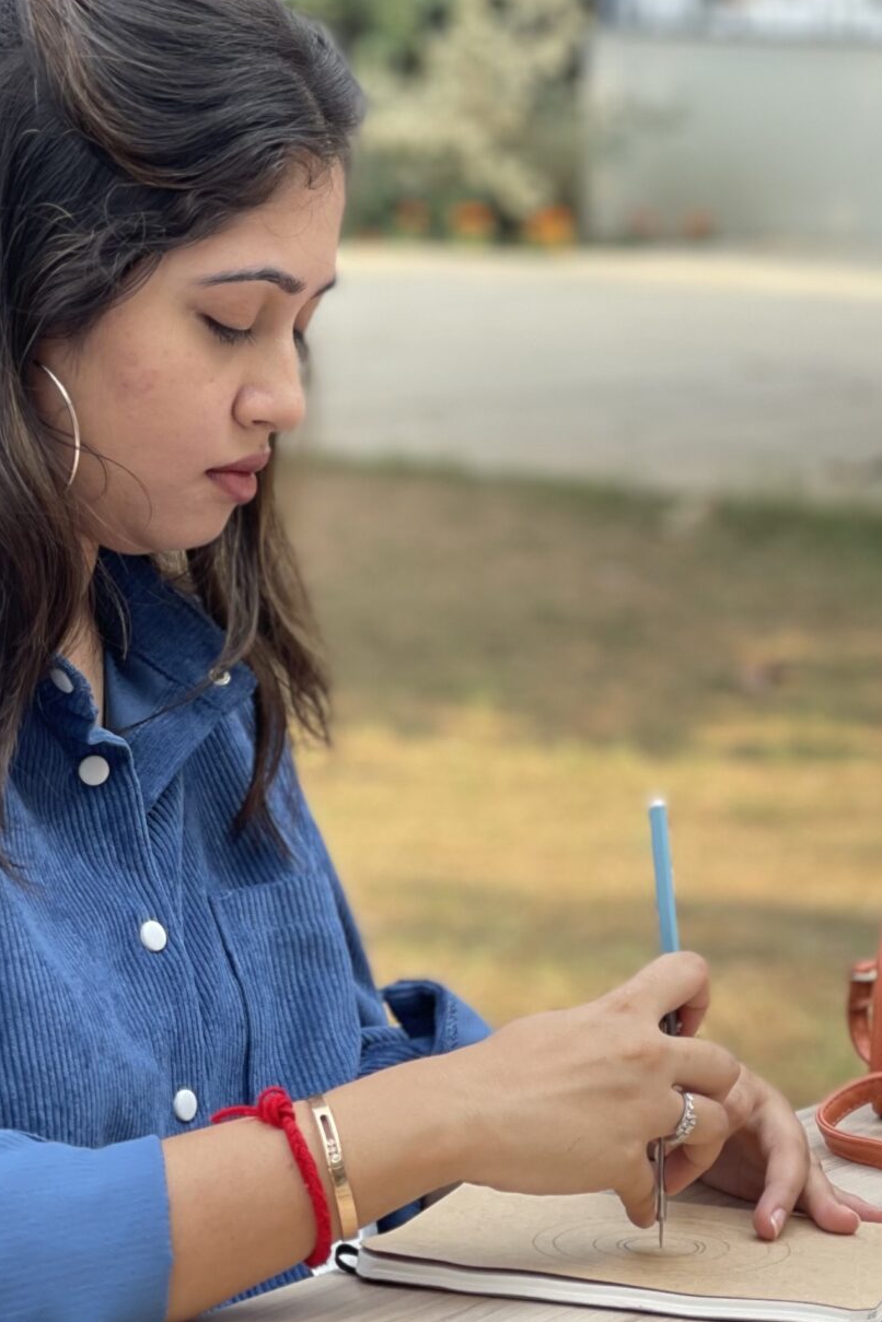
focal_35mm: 141
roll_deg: -0.3
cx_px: 466
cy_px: 425
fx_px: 5181
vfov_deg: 14.5
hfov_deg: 9.7
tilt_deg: -5.1
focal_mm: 7.5
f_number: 2.2
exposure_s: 1/121
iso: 20
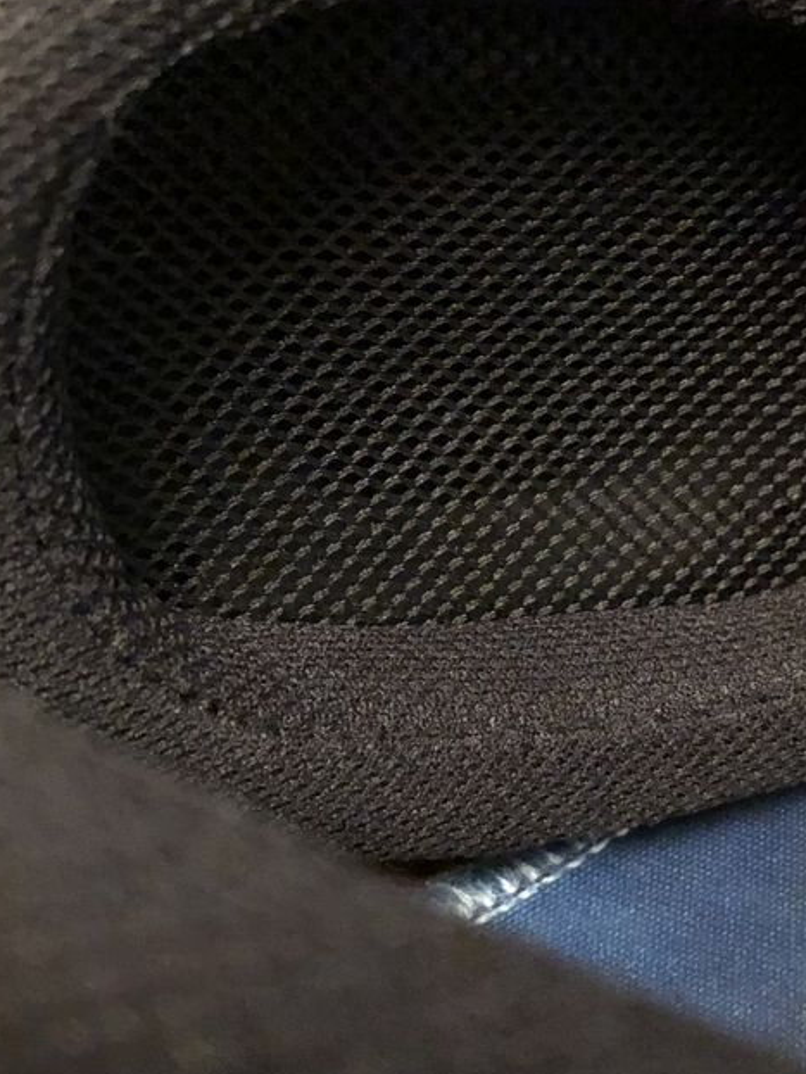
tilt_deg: -50.6
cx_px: 537
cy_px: 464
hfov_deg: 26.9
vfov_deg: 35.5
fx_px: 1675
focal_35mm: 54
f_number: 1.8
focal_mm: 3.99
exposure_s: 1/4
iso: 320
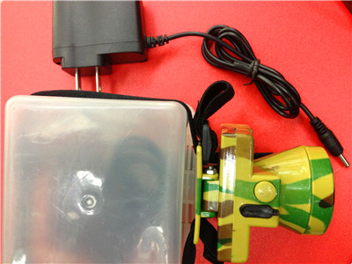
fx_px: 356
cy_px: 132
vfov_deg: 40.7
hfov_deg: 52.6
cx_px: 176
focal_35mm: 35
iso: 160
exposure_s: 1/20
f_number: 2.4
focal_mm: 4.28
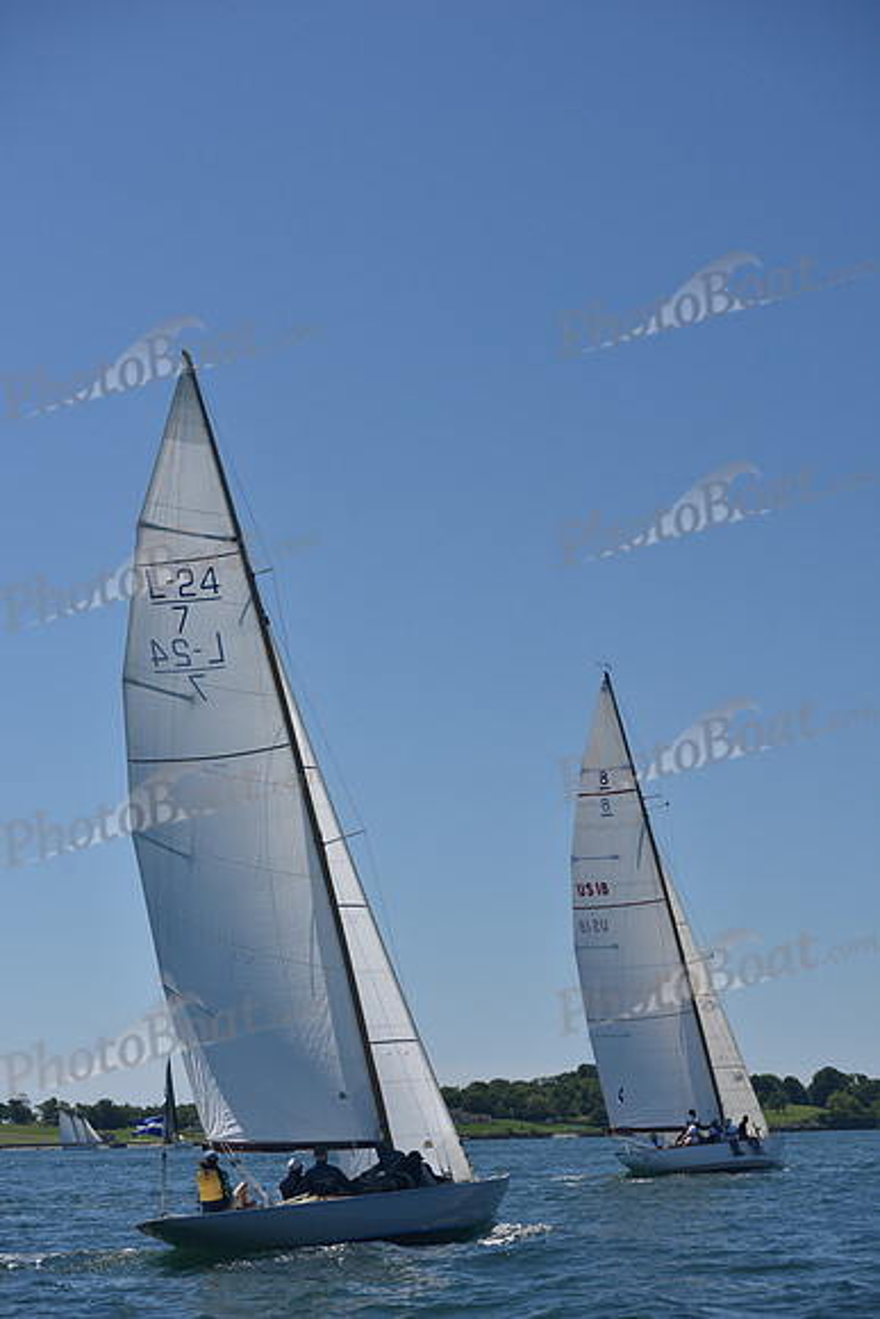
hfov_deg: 19.5
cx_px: 440
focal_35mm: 70
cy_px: 660
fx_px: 2565
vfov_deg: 28.8
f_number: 5.6
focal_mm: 70
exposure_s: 1/1000
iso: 200
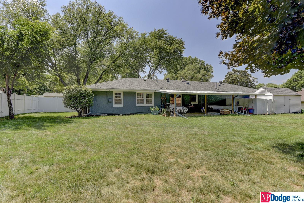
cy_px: 102
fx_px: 152
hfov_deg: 90.0
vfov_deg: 67.4
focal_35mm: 18
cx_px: 152
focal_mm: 18
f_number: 8
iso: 400
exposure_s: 1/800
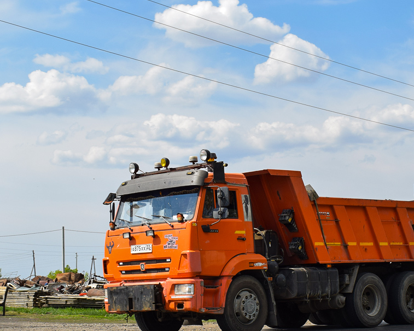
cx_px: 246
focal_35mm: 65
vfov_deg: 23.5
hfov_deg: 29.2
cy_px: 204
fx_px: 793
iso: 200
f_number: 10
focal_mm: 29
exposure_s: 1/400
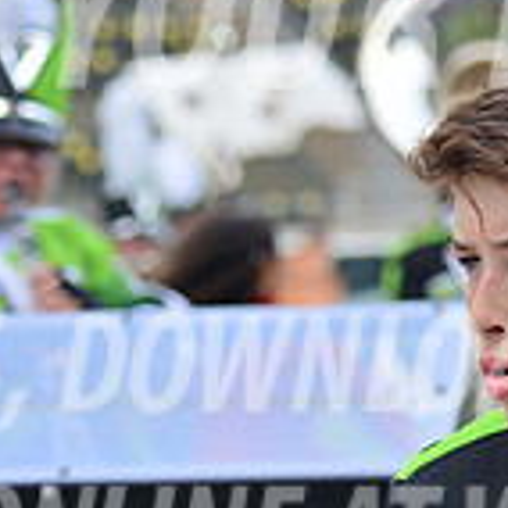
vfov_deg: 5.1
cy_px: 522
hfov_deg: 5.1
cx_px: 540
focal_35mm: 346
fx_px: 5745
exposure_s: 1/640
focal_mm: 100
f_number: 5.6
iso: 200
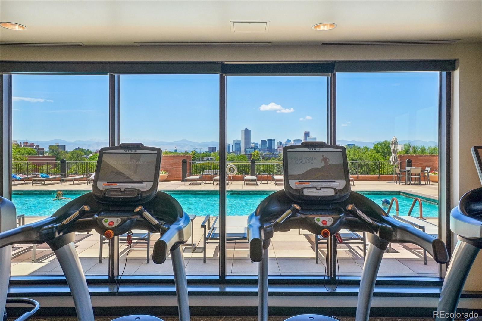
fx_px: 402
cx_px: 241
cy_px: 160
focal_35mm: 30
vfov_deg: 43.6
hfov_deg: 61.9
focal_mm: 20
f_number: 8
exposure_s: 1/350
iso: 100
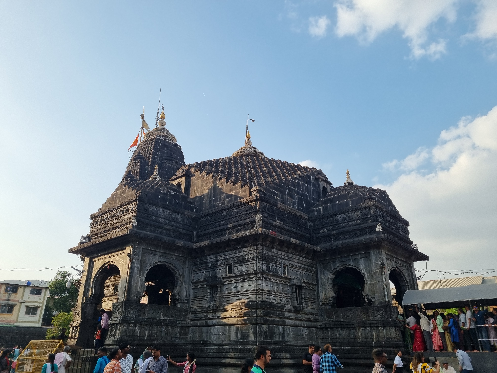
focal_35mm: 26
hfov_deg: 67.3
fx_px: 373
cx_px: 248
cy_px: 186
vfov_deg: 53.1
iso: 50
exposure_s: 1/1733
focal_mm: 5.4
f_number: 1.8
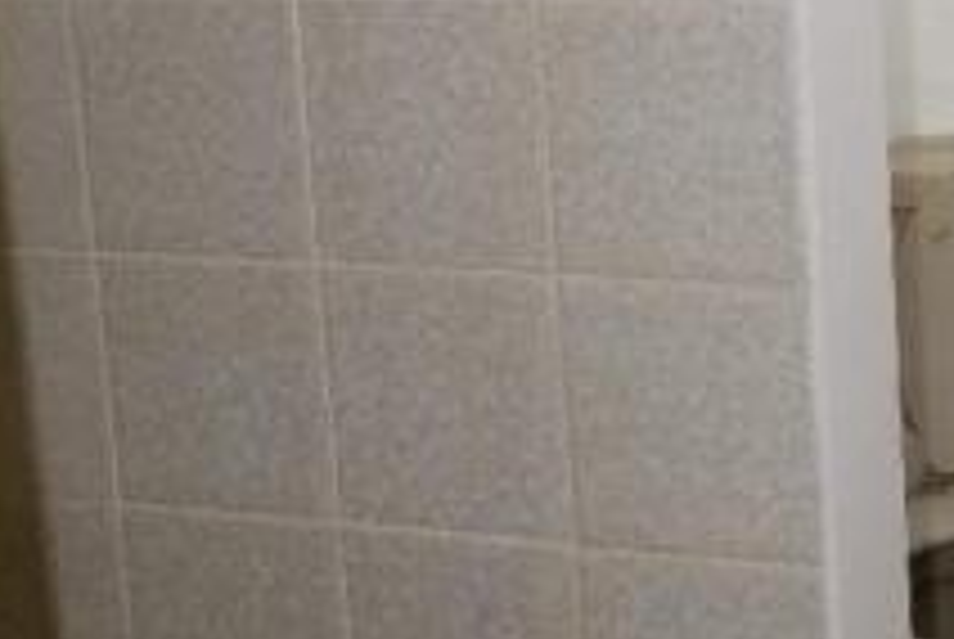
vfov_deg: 18.0
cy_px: 2
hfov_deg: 25.0
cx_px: 1100
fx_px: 1964
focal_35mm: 74
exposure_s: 1/34
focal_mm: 16
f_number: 11
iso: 4000
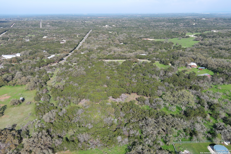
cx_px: 116
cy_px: 77
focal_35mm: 29
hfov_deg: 63.7
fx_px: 186
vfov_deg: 45.0
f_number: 2.8
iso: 100
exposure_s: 1/927
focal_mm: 10.57
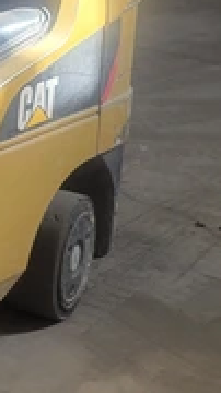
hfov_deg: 8.8
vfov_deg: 18.0
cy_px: 81
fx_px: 1232
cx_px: -391
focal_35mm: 118
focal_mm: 5.4
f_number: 1.8
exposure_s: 1/120
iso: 160
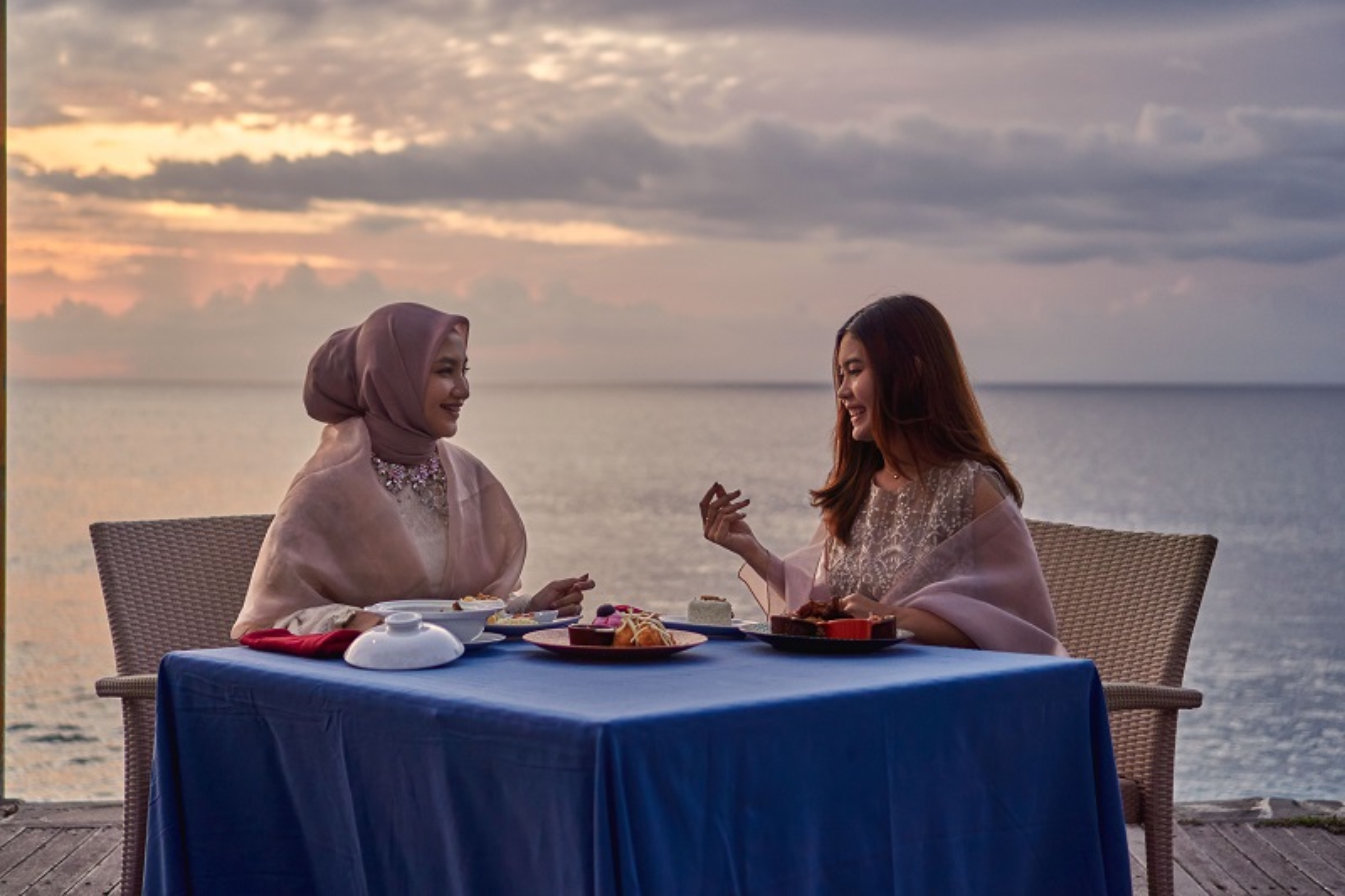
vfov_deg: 25.7
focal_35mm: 52
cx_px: 672
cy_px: 448
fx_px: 1961
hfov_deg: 37.9
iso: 500
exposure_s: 1/640
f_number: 2
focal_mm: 35
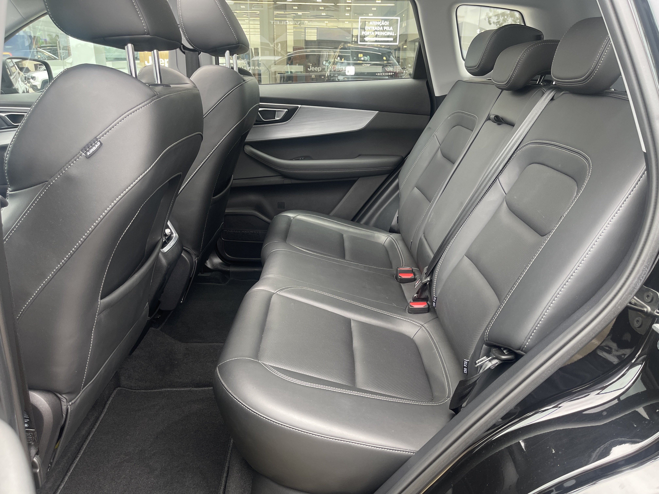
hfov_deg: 69.4
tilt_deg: -20.4
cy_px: 247
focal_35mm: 25
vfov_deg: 54.9
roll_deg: -1.0
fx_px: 476
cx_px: 330
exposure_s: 1/121
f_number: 1.6
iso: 80
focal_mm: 5.1
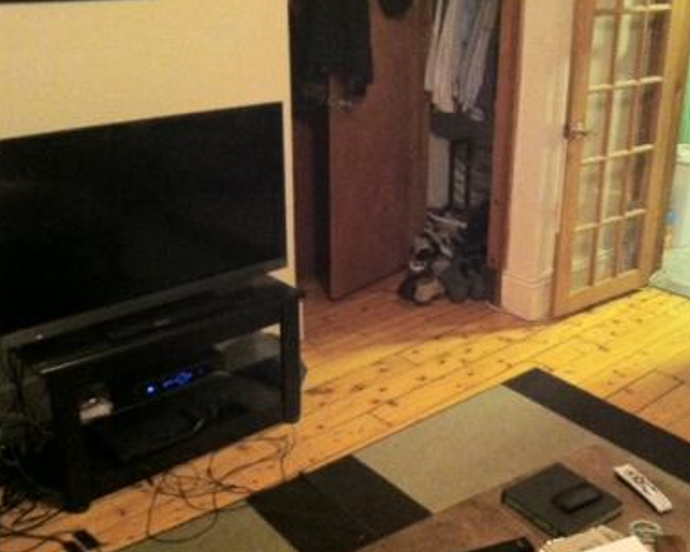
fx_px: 919
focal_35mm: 45
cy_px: 278
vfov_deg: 33.4
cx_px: 442
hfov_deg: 40.8
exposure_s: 1/15
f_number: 2.8
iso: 1000
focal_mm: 3.85
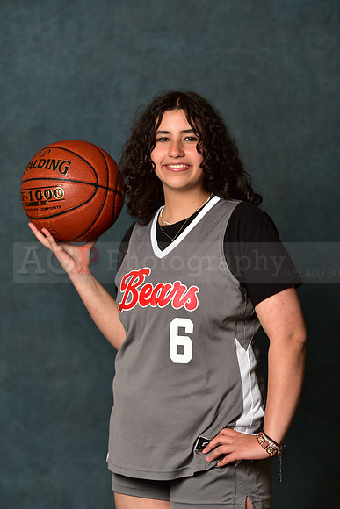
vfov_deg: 12.1
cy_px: 254
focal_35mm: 170
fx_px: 2407
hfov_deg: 8.1
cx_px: 170
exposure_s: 1/200
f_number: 4.5
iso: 200
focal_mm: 170
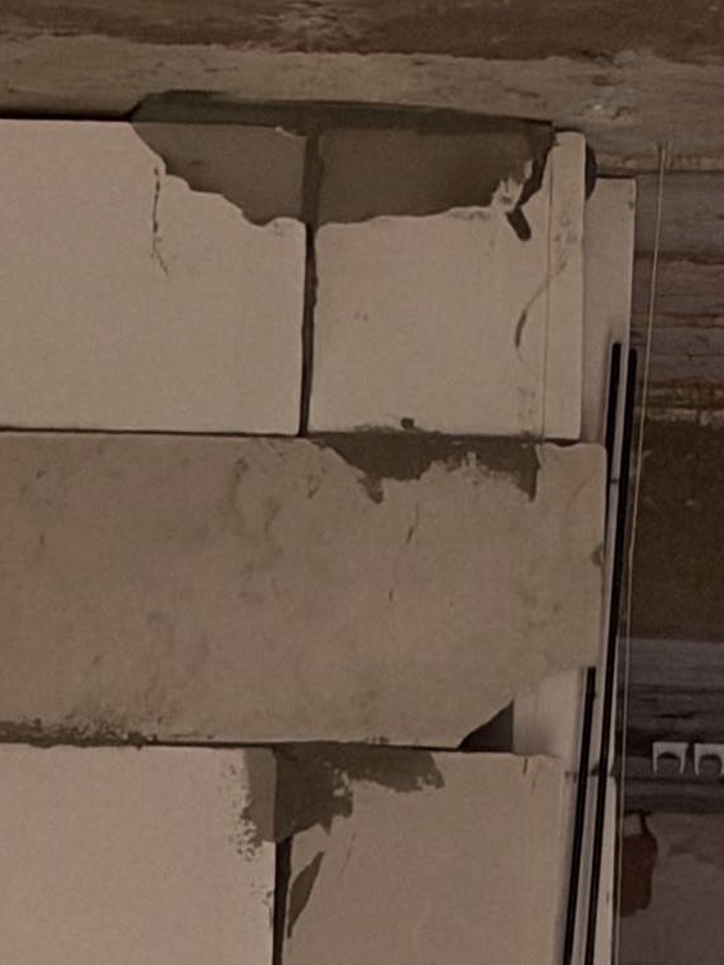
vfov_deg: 7.3
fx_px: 7165
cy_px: 2189
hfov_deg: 5.7
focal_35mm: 257
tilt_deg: -2.3
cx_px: -566
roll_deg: -2.1
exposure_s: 1/121
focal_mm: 6.93
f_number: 1.8
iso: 50
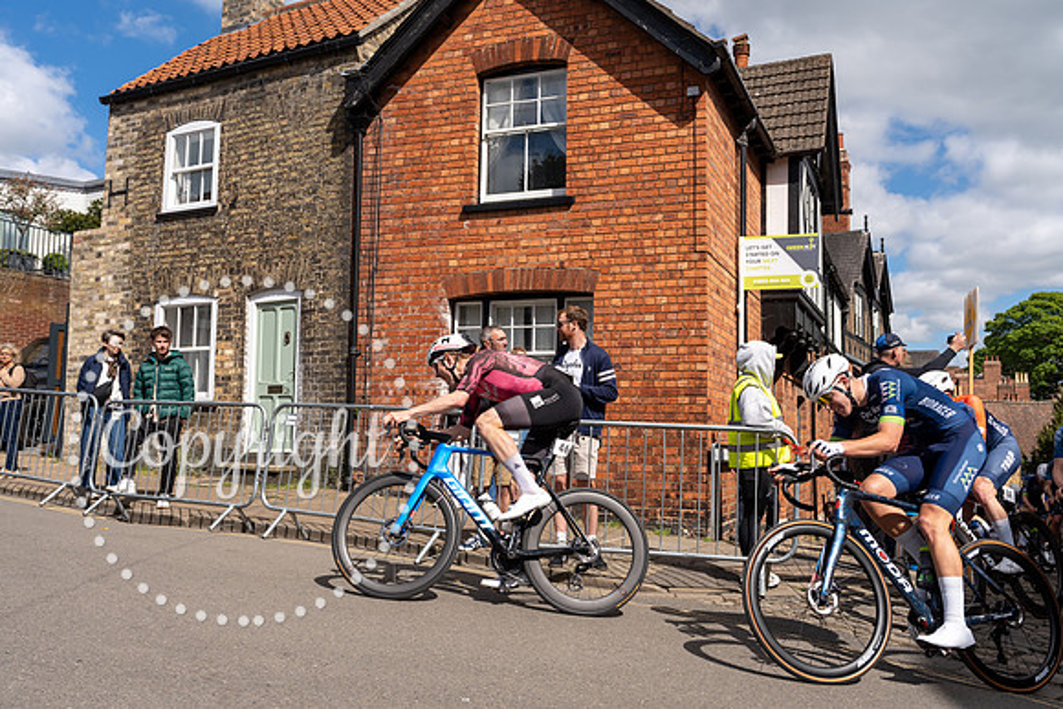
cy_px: 354
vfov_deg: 41.1
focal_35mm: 32
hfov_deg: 58.7
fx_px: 945
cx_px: 532
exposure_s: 1/1000
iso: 125
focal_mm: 32
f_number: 5
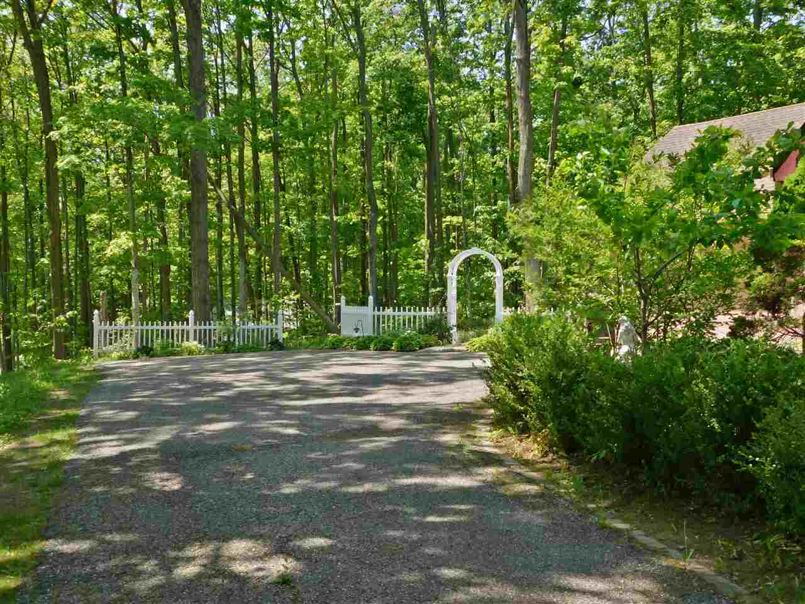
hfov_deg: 46.8
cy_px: 302
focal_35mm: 40
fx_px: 930
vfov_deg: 36.0
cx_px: 402
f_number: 3.6
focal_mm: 7.1
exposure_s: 1/400
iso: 125
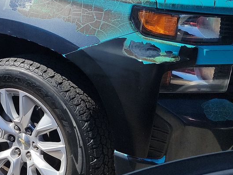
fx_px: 485
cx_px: -48
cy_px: -23
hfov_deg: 24.5
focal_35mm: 72
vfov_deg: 19.5
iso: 50
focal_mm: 6.7
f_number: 1.8
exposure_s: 1/829
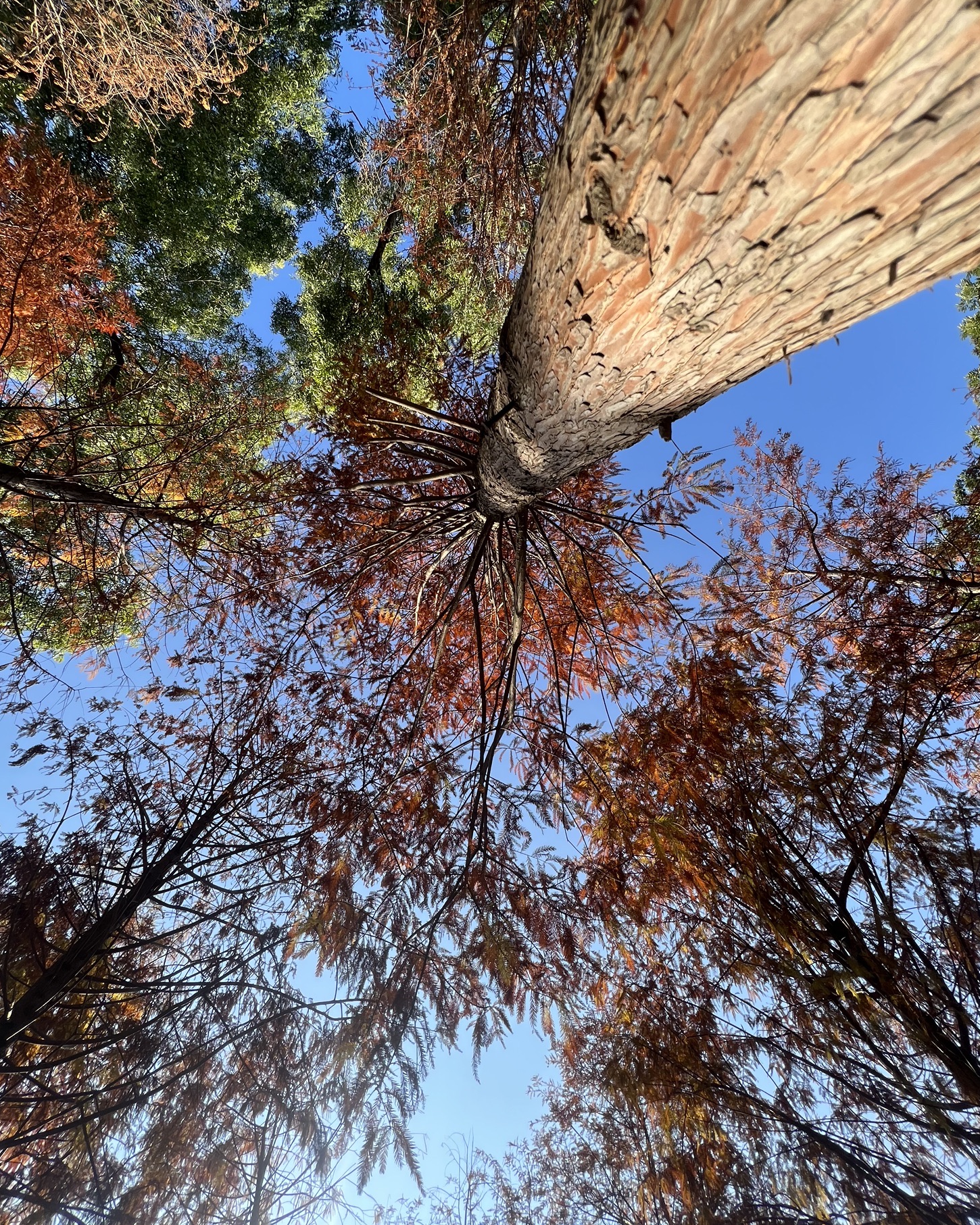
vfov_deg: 100.5
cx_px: 485
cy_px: 566
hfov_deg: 88.0
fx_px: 508
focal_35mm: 14
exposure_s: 1/506
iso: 32
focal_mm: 1.57
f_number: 1.8
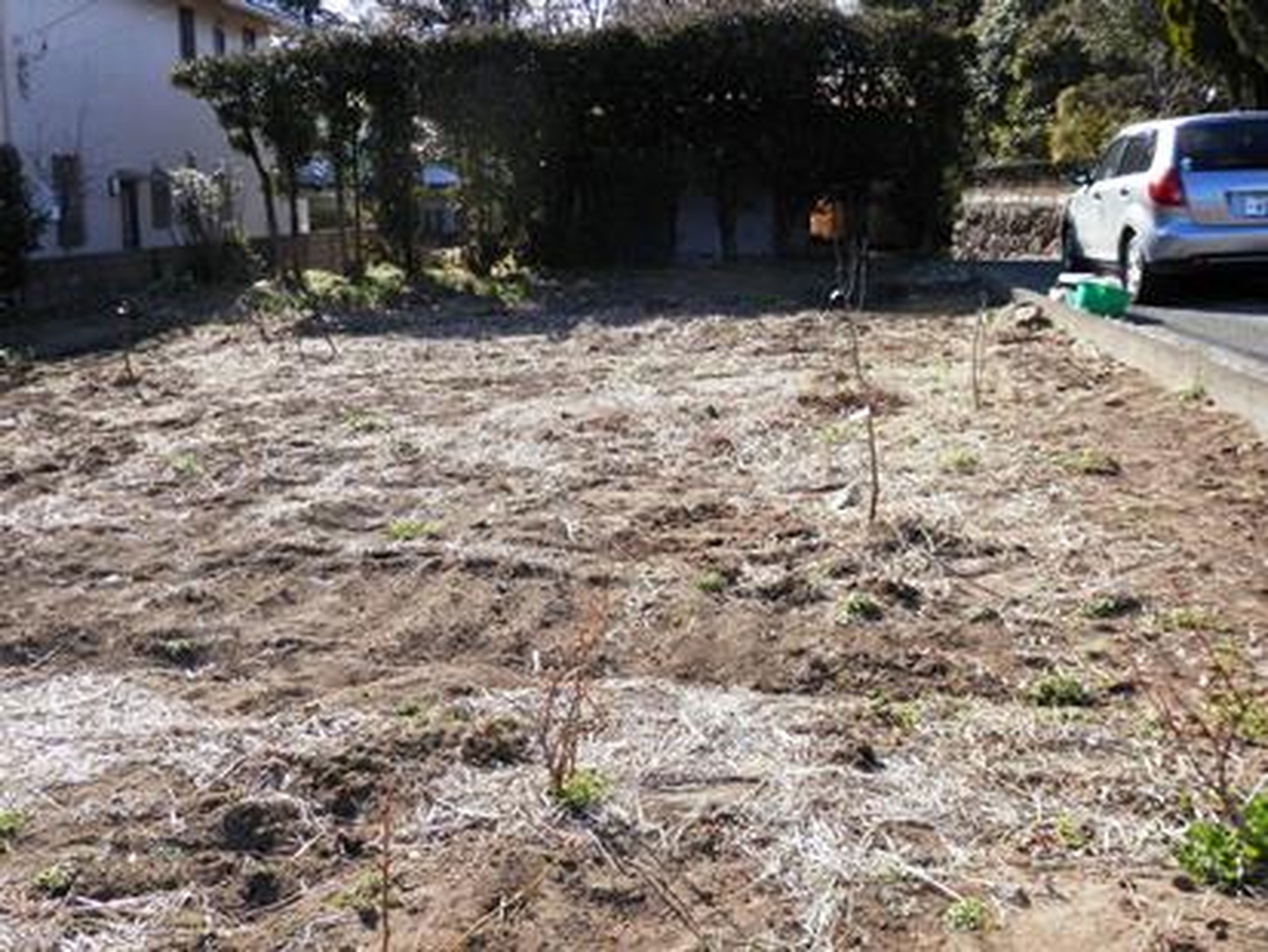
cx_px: 634
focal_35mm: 33
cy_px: 476
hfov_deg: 55.3
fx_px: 1209
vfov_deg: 43.0
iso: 80
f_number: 3.4
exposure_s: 1/500
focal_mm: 6
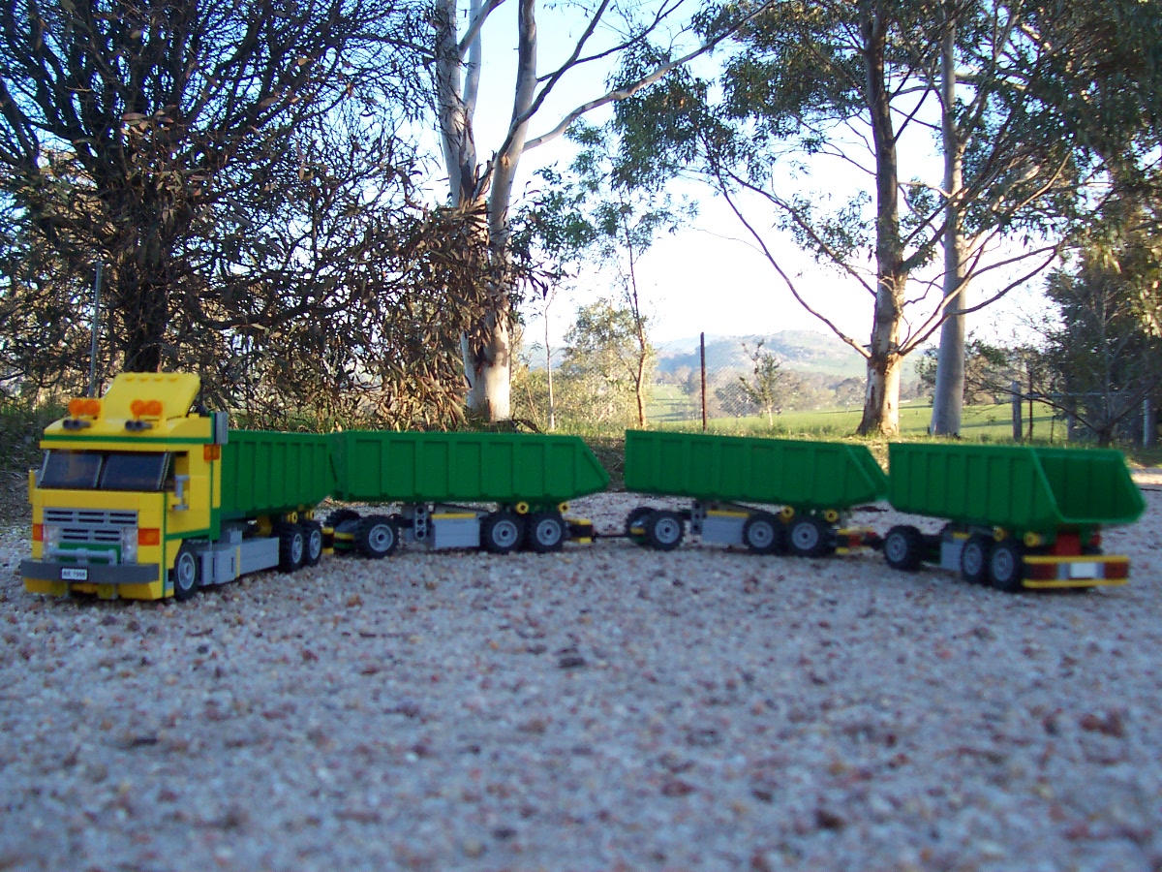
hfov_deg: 17.7
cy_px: 436
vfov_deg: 13.3
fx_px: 3726
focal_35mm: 111
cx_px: 581
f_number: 4.8
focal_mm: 16.8
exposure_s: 1/180
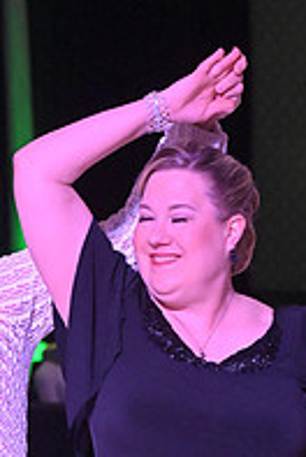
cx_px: 131
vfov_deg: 5.4
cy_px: 582
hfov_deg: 3.6
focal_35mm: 382
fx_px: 4853
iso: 8000
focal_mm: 130
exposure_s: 1/400
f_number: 9
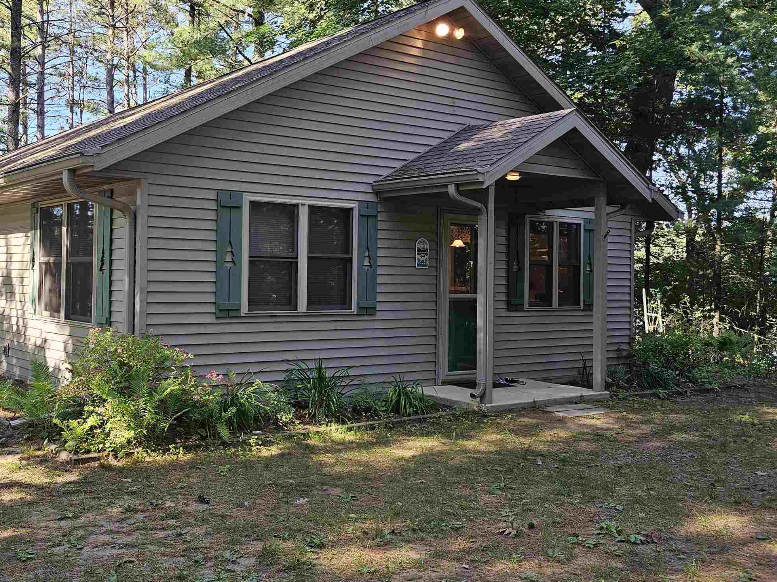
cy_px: 248
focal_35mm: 36
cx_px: 239
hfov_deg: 50.1
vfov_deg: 39.6
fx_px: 808
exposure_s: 1/180
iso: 64
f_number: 1.7
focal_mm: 6.3
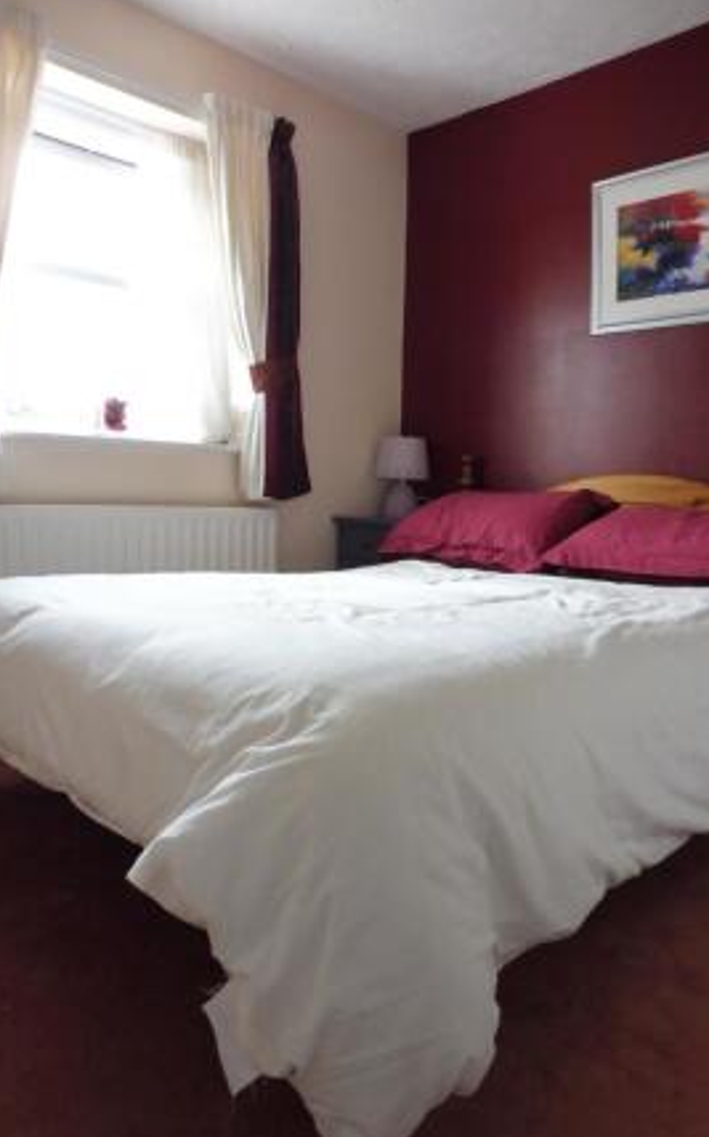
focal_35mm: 26
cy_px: 567
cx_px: 409
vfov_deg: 70.4
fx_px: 805
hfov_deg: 47.4
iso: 400
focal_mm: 4.3
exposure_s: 1/60
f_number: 3.3
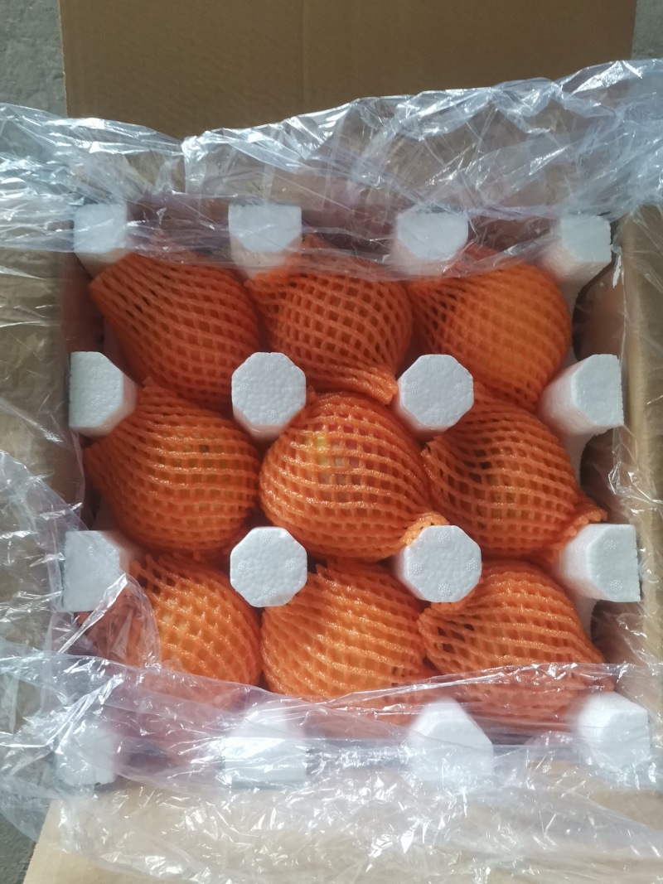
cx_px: 332
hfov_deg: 53.1
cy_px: 442
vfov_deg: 67.3
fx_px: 664
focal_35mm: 26
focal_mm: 5.5
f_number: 1.8
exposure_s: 1/33.3
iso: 320
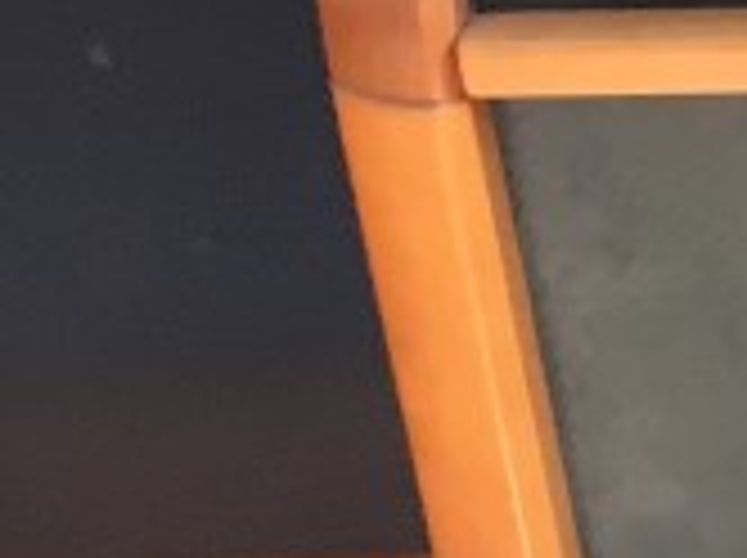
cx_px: 2160
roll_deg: +1.5
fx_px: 3857
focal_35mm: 179
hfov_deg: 9.1
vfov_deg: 7.4
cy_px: -1089
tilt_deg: -20.8
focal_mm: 4.15
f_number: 2.2
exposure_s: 1/33
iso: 25
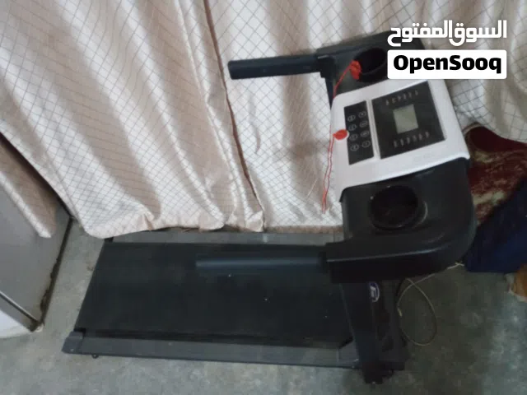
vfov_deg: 53.1
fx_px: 396
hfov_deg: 67.3
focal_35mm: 26
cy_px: 198
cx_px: 264
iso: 1500
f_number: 1.8
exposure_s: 1/16.7
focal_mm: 3.61
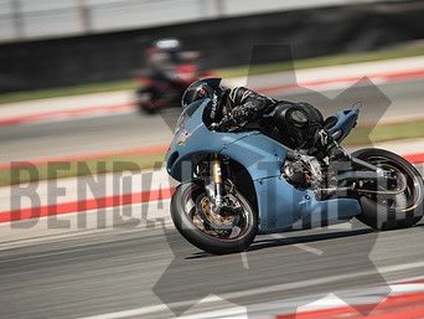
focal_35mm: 489
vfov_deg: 3.0
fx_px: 5994
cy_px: 197
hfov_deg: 4.1
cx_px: 272
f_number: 2
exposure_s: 1/250
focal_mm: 200
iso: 160
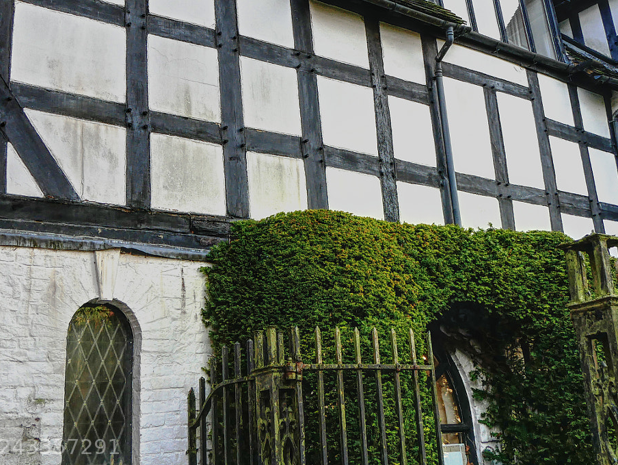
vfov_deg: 30.7
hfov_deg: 41.2
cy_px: 89
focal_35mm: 46
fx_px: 822
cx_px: 309
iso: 200
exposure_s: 1/200
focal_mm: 13
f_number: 4.5
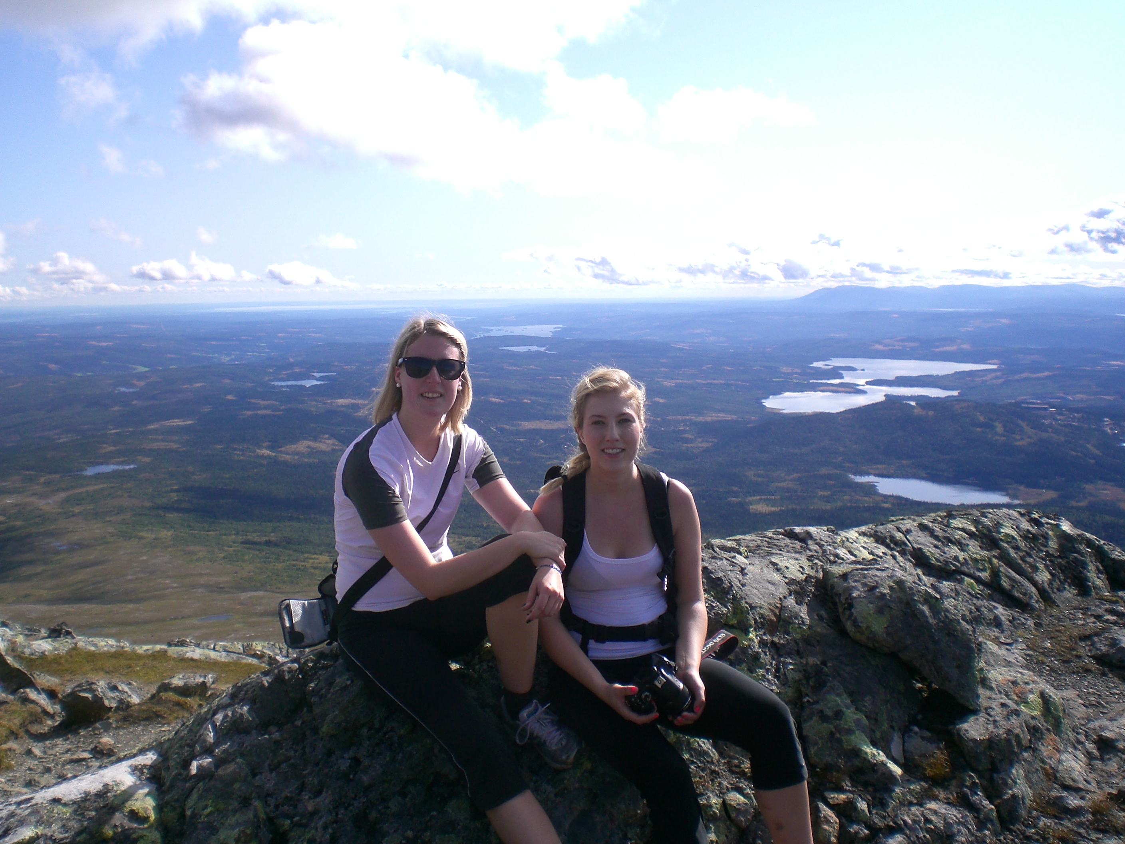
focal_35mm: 38
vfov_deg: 37.7
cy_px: 422
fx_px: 1235
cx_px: 562
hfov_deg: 49.0
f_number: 4.4
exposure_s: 1/400
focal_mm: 6.3
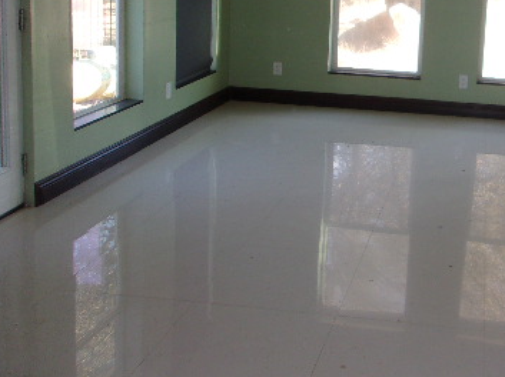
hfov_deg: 37.0
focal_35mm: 49
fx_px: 714
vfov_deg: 28.8
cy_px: 59
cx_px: 431
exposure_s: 1/56
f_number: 3
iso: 80
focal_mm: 4.9
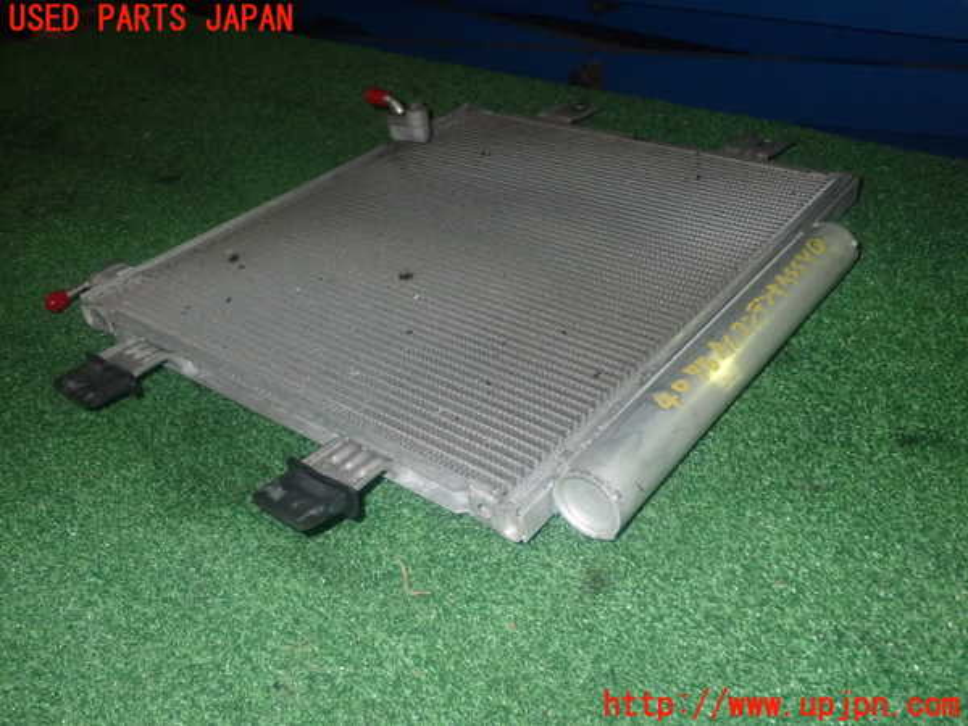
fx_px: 895
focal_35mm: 32
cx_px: 484
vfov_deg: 44.2
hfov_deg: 56.8
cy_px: 363
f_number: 7.1
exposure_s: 1/30
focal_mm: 5.79
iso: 800
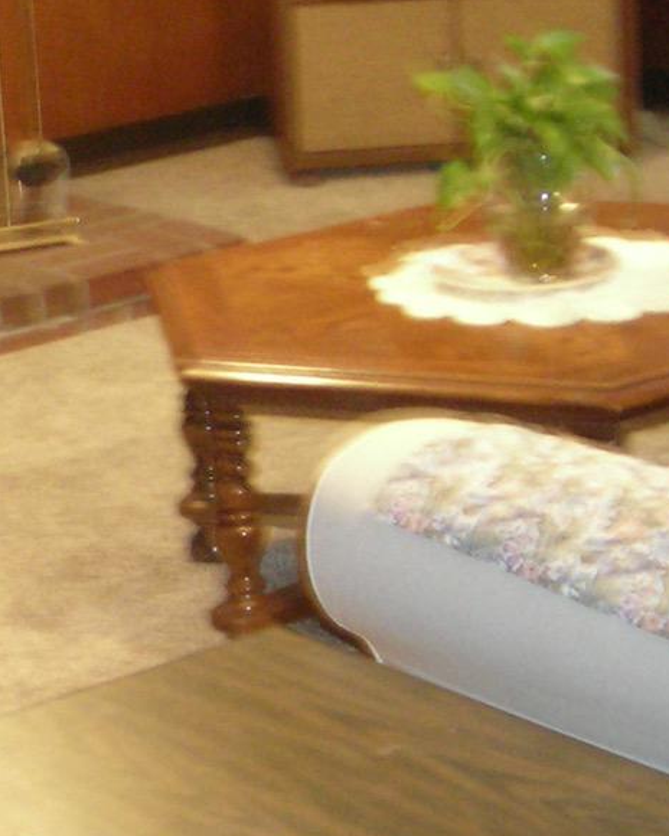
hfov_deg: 11.5
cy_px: 342
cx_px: -211
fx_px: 3242
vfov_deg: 14.7
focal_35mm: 131
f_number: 3.2
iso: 200
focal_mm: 6.3
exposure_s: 1/3.5
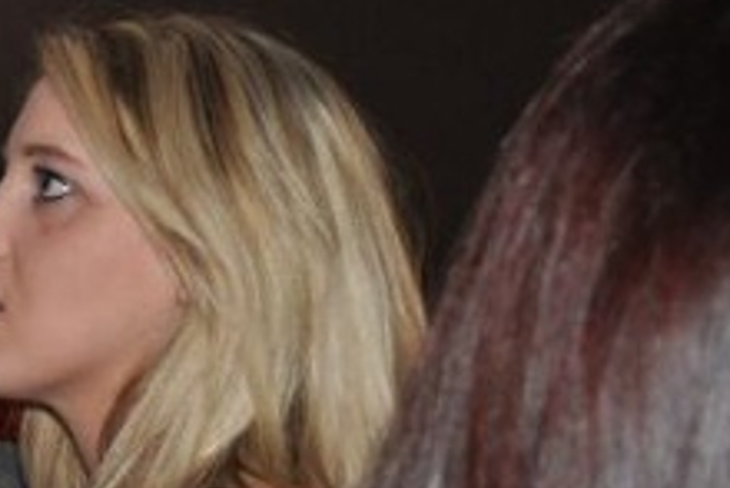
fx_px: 1968
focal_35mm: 97
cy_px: 259
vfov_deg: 14.1
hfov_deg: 18.5
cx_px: -375
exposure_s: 1/60
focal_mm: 18
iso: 800
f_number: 3.5
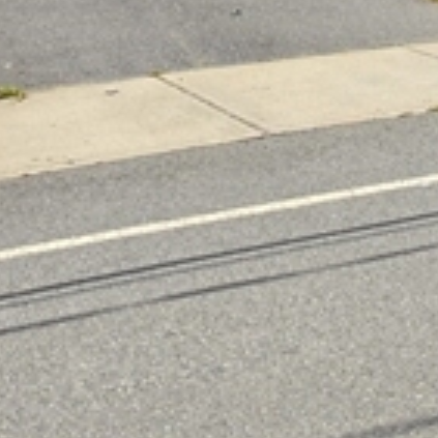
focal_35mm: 111
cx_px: 354
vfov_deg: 13.9
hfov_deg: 15.6
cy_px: -363
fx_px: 1589
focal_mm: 6.5
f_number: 1.4
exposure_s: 1/5775
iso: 64
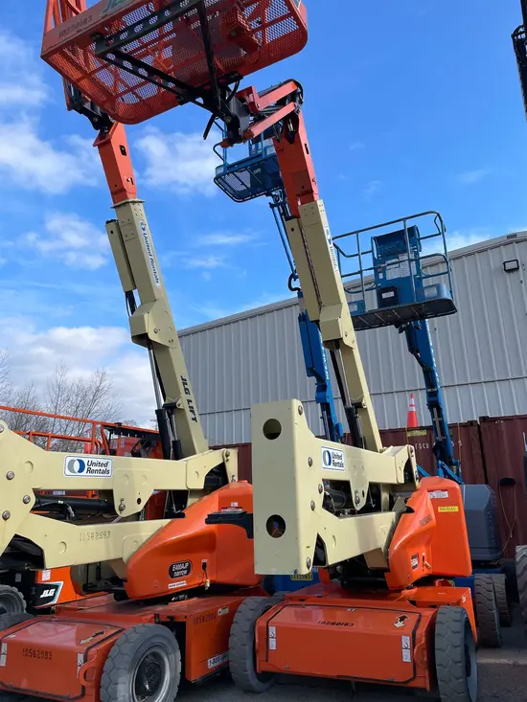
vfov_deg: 67.3
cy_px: 351
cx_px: 264
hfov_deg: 53.1
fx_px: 528
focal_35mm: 26
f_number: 1.6
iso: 50
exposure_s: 1/2681
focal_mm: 4.2
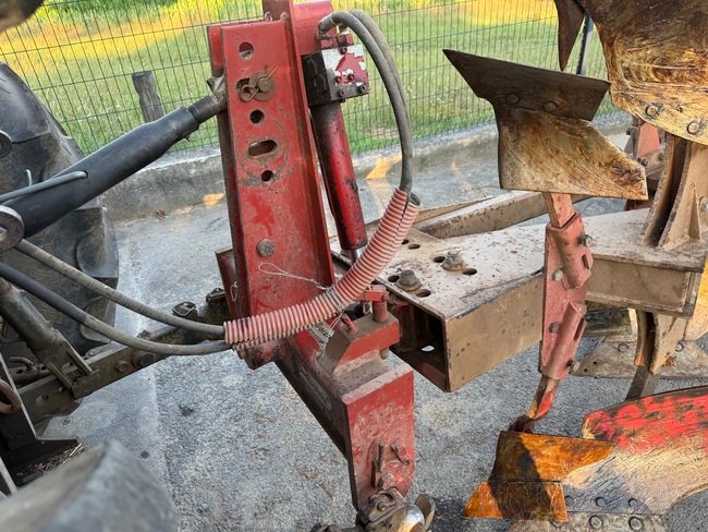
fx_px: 491
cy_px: 266
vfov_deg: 56.8
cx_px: 354
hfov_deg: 71.6
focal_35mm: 24
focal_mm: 6.76
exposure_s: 1/204
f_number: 1.78
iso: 80
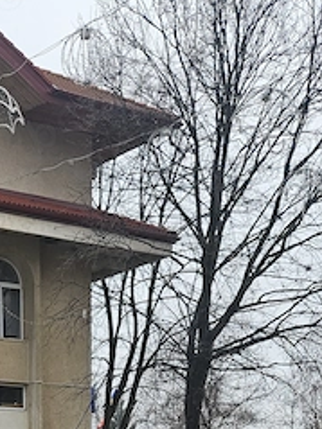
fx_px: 956
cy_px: 677
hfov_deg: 18.9
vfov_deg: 20.8
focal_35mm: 77
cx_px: 47
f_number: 1.8
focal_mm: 5.4
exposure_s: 1/345
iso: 25
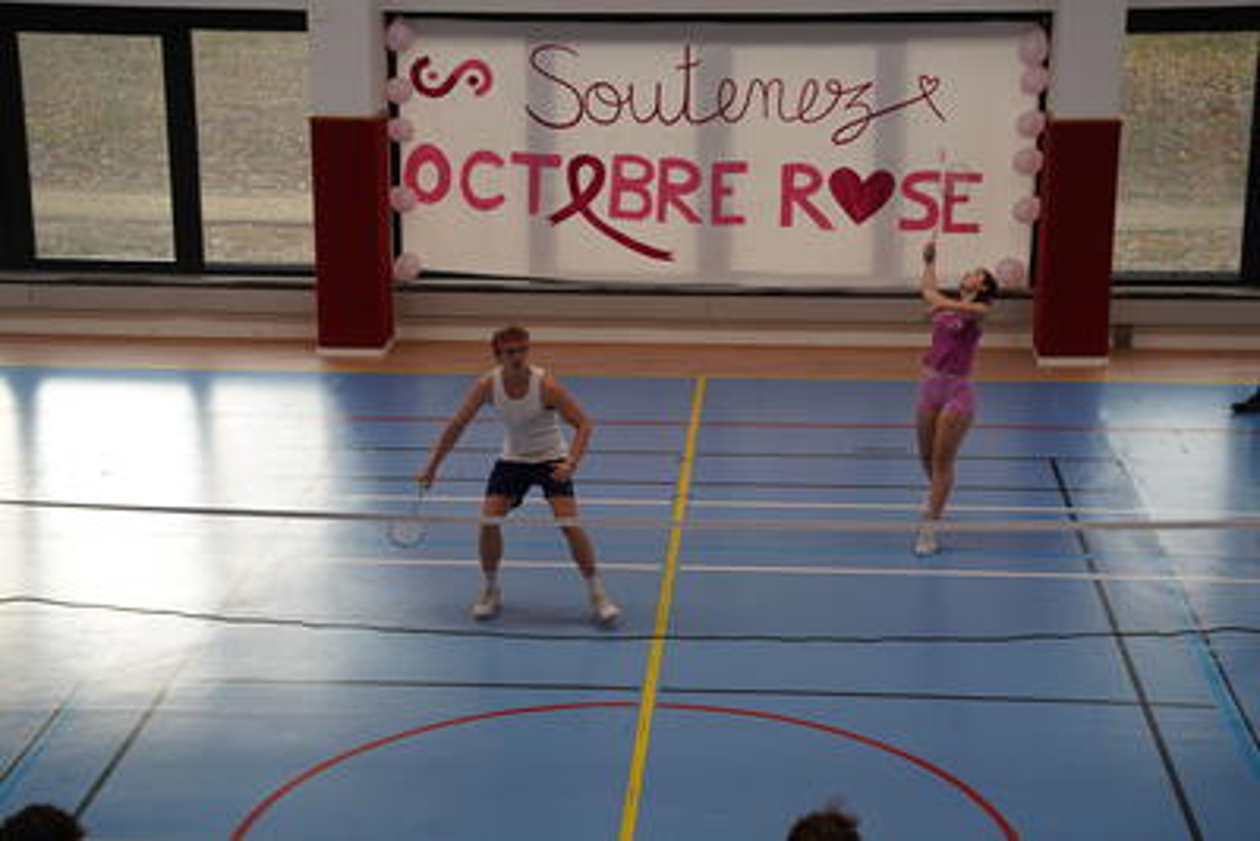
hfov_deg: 28.8
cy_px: 420
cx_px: 630
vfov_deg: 19.5
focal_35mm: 70
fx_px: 2451
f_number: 4
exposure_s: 1/160
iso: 500
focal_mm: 70
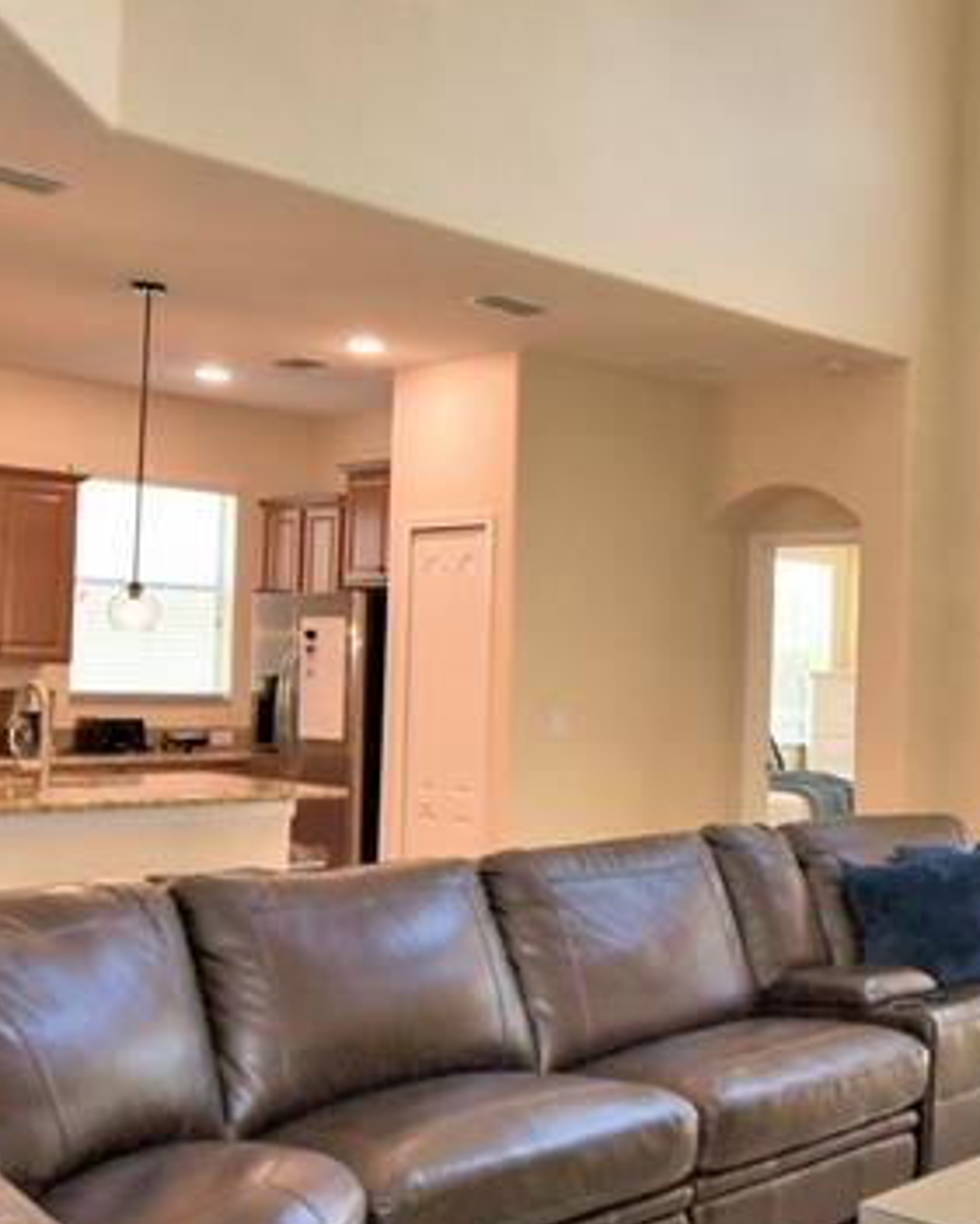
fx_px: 1486
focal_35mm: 41
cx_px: 865
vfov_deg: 44.8
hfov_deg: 34.6
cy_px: 649
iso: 160
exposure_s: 1/60
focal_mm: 10
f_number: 4.5
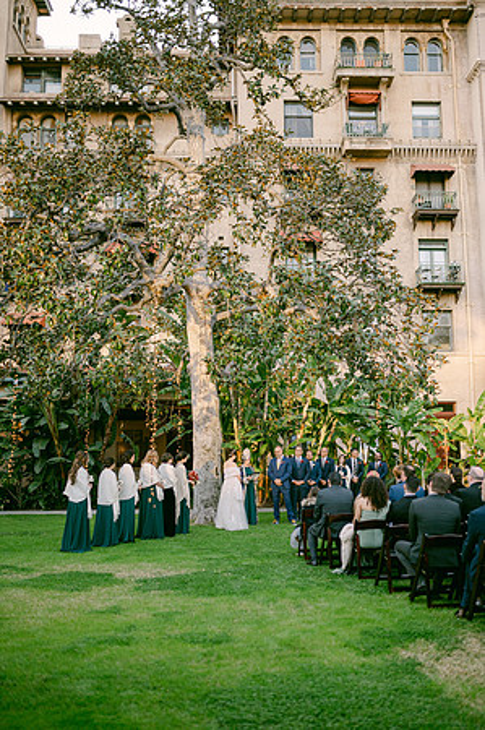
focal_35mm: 35
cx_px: 242
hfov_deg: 37.8
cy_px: 365
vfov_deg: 54.5
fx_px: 709
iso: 1000
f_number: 1.4
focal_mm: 35
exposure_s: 1/4000
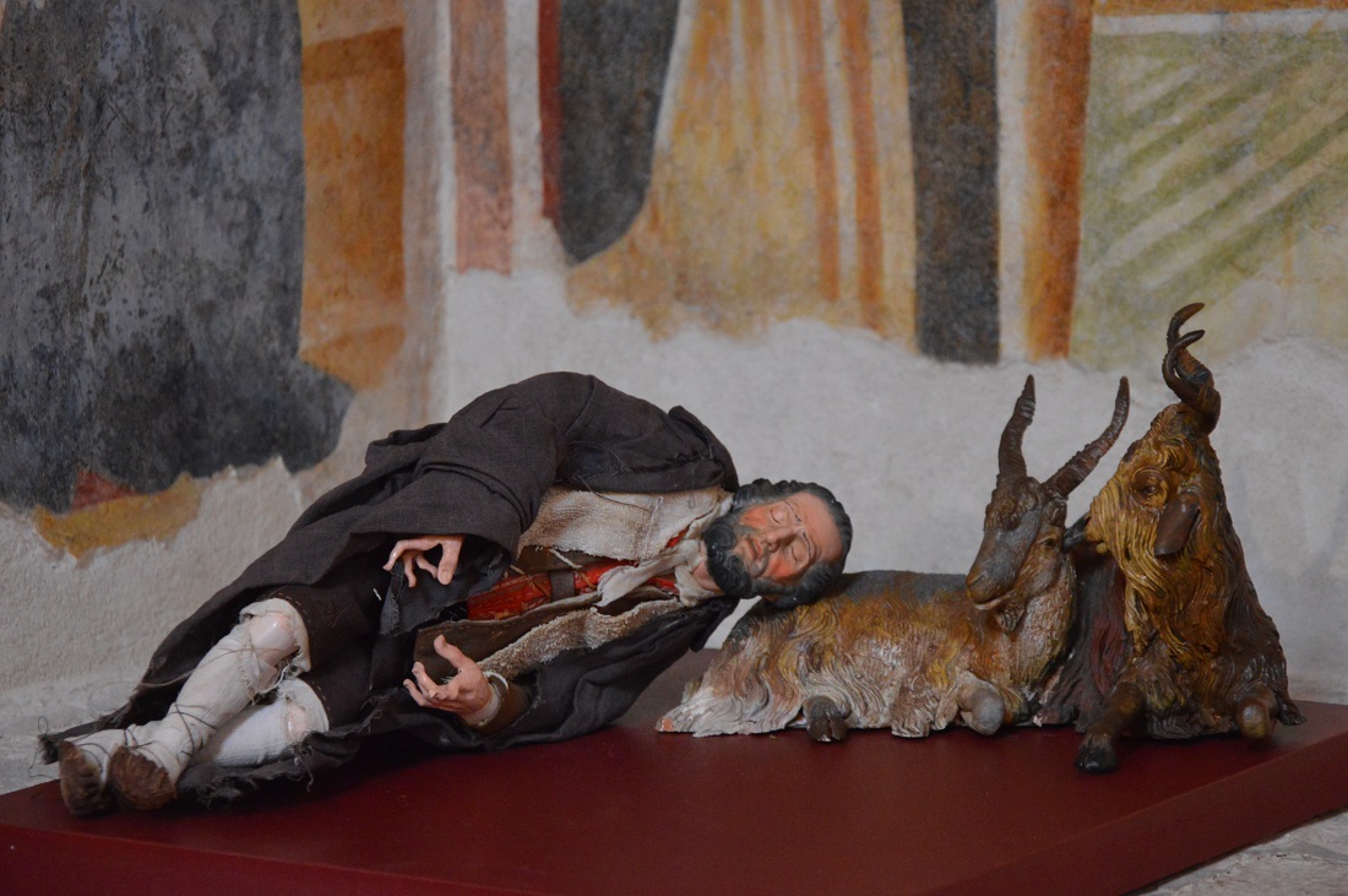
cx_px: 674
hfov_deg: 17.1
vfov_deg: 11.4
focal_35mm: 120
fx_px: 4489
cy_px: 448
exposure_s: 1/60
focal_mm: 80
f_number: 5.3
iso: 2800
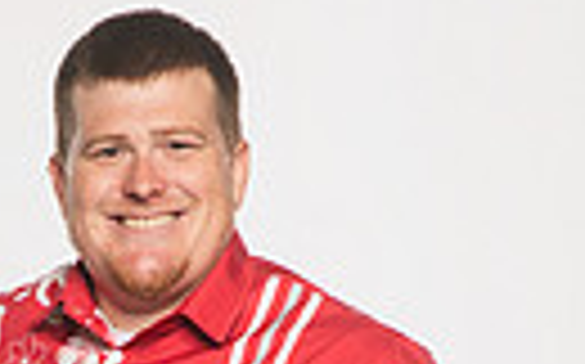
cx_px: 14
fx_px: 3489
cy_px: 944
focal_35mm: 219
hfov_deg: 9.5
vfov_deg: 5.7
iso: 500
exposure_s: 1/200
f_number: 6.3
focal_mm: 62
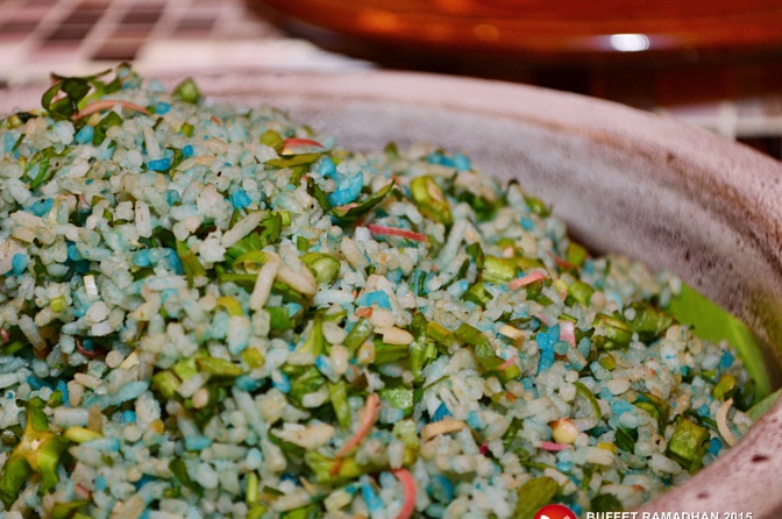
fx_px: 1887
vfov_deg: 15.7
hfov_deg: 23.4
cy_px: 282
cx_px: 350
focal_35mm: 87
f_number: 5.6
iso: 400
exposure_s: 1/40
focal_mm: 52
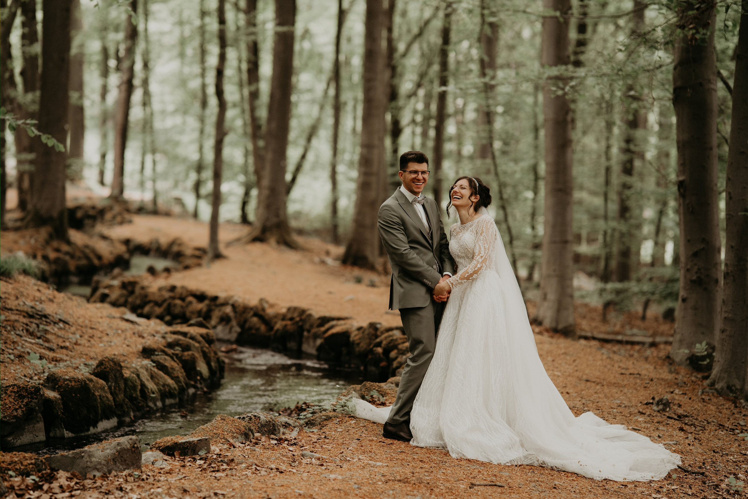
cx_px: 374
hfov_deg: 23.9
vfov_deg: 16.1
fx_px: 1766
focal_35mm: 85
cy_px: 250
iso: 1000
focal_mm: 85
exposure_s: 1/200
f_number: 1.8
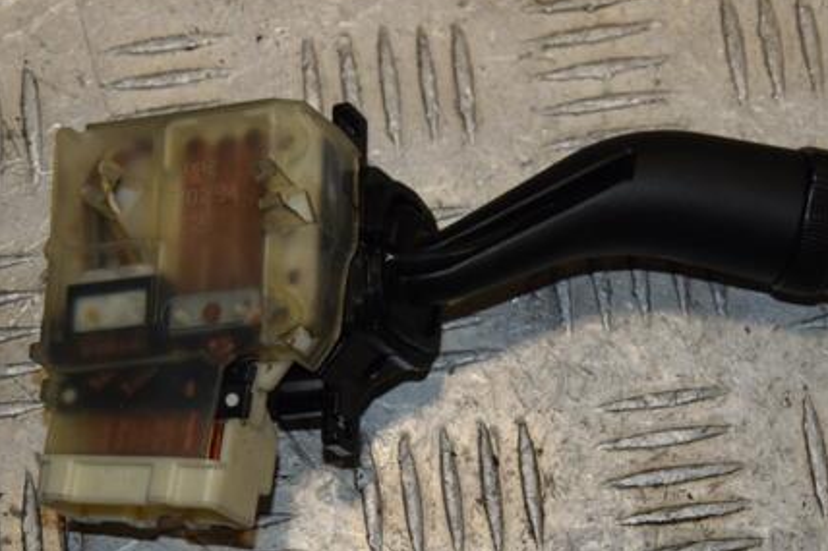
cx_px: 530
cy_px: 300
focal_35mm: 122
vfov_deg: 11.2
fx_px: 2805
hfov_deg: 16.8
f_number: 10
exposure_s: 1/200
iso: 800
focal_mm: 58
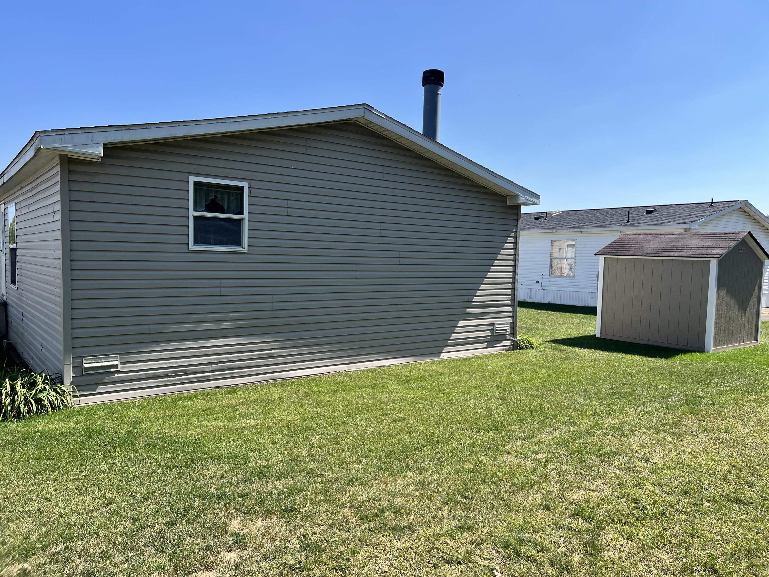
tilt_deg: -3.5
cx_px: 384
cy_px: 288
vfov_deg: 53.1
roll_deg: -1.4
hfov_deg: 67.3
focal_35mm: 26
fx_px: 578
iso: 50
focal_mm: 5.7
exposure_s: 1/2762
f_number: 1.5
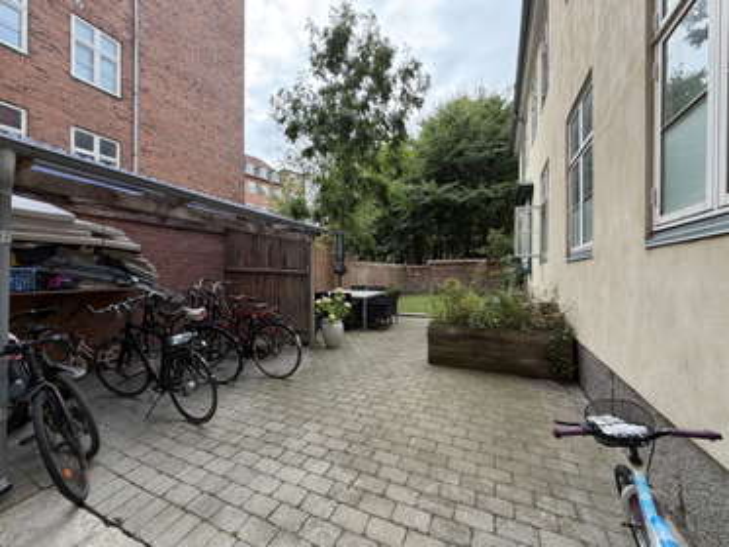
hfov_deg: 102.0
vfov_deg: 85.7
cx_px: 364
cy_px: 274
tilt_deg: -0.2
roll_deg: -0.1
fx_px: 295
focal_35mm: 14
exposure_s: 1/280
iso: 50
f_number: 2.2
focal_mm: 2.22
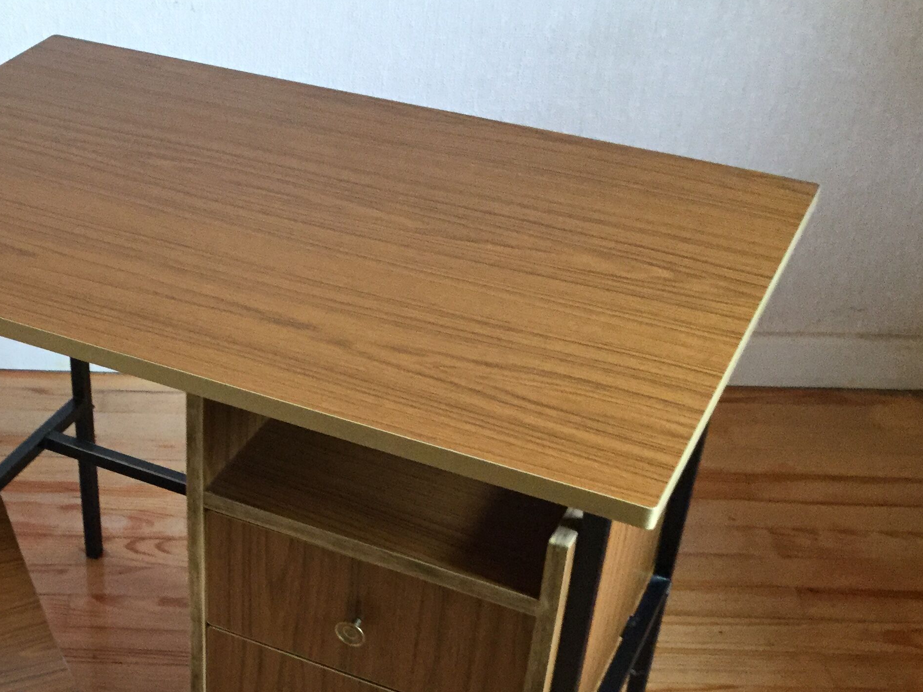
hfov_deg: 34.3
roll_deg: +1.2
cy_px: 542
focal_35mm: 54
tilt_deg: -40.2
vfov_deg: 26.6
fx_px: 1440
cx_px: 170
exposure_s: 1/33
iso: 160
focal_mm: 3.3
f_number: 2.4
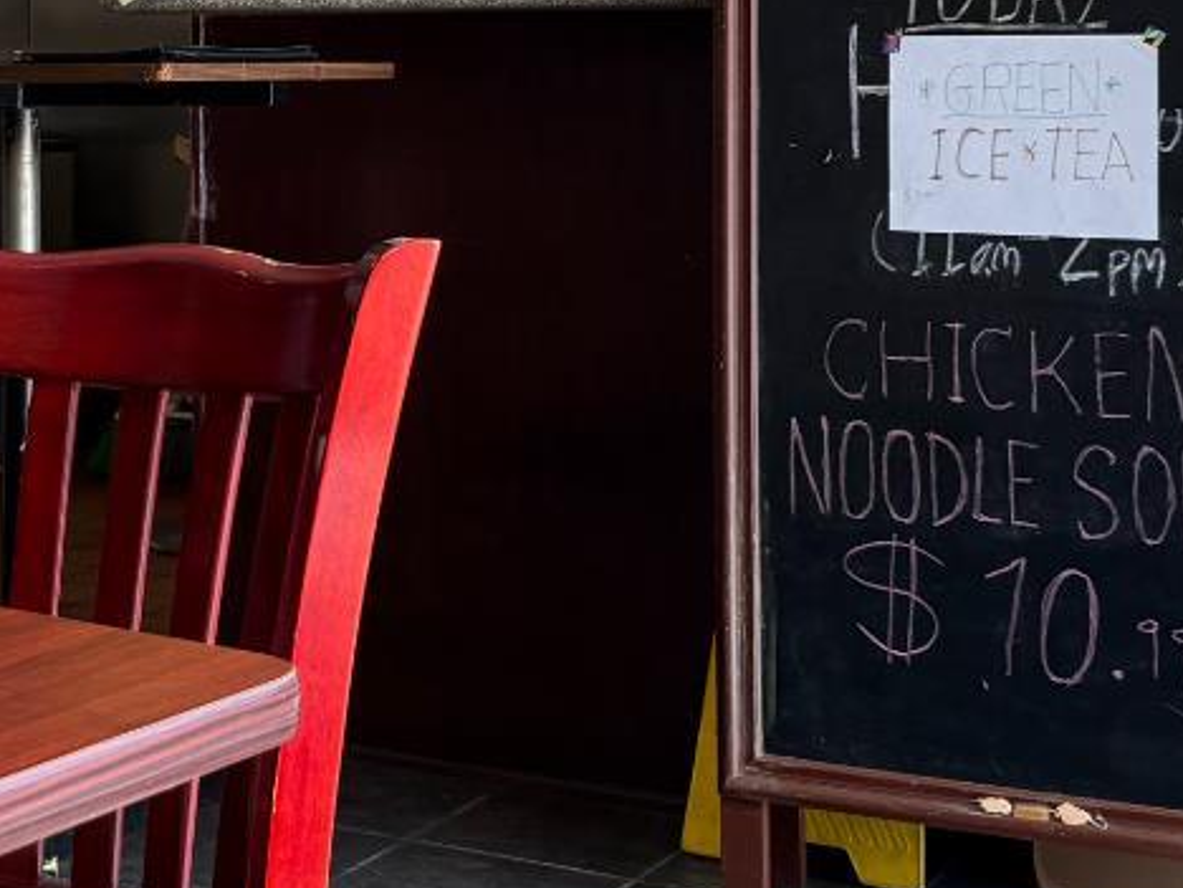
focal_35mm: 77
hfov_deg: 24.7
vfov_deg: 18.7
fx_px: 2631
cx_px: 154
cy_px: 34
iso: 200
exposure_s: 1/226
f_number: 1.78
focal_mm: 6.76
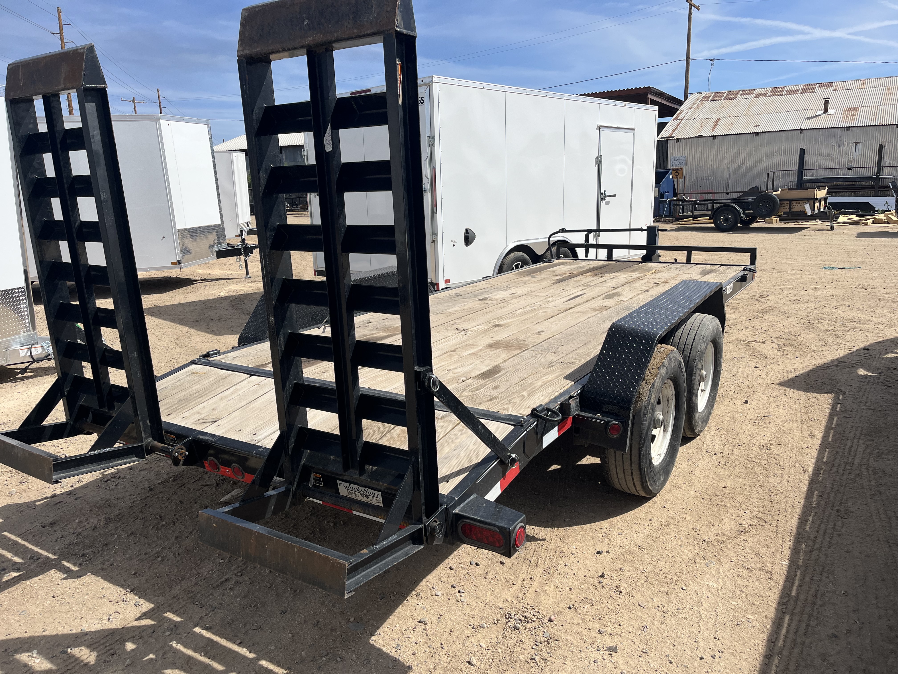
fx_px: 674
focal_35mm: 26
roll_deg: +2.3
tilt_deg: -14.7
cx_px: 449
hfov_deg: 67.3
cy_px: 337
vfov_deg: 53.1
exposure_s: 1/5076
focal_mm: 5.1
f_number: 1.6
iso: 50
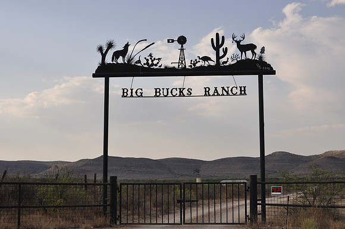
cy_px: 114
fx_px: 502
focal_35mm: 52
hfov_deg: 37.9
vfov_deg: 25.7
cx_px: 172
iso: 200
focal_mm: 35
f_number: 6.3
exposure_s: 1/160
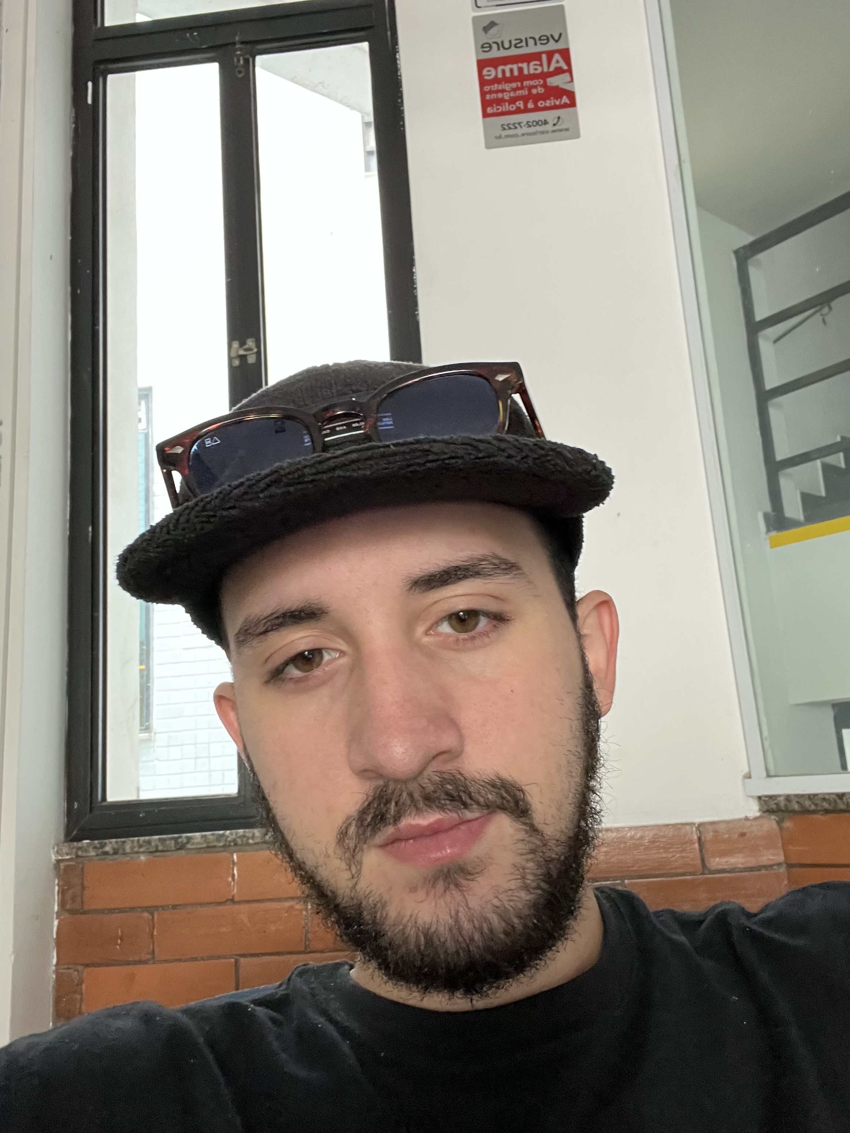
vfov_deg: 60.0
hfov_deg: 46.8
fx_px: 982
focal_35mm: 30
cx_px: 425
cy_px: 566
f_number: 2.2
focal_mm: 2.71
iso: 640
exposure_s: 1/30
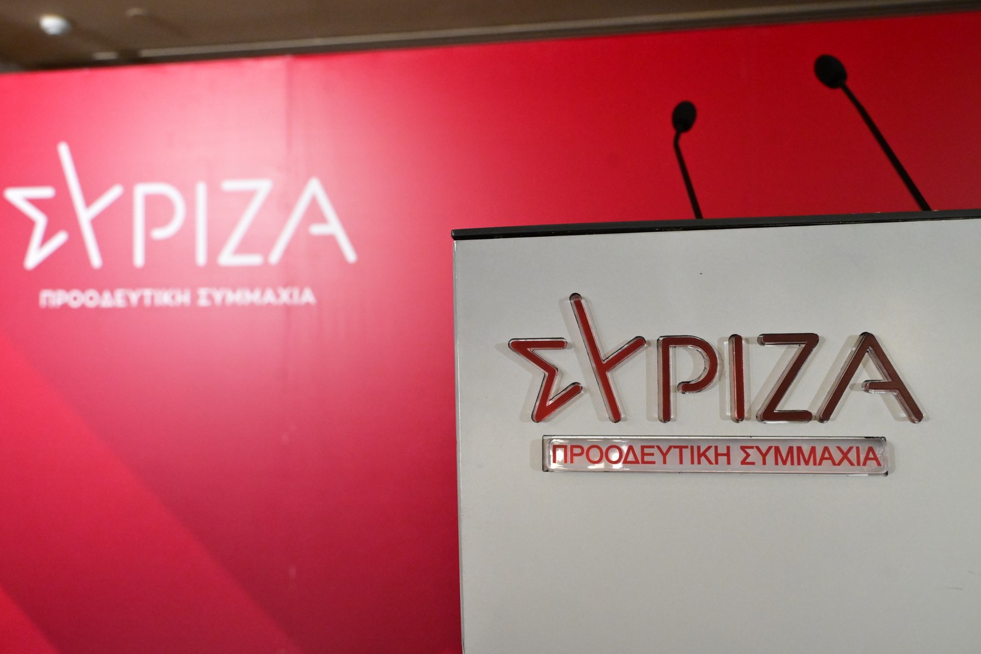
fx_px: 913
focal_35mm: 34
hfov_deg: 56.5
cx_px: 482
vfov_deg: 39.4
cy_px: 323
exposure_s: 1/400
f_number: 5
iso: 8000
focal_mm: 32.5
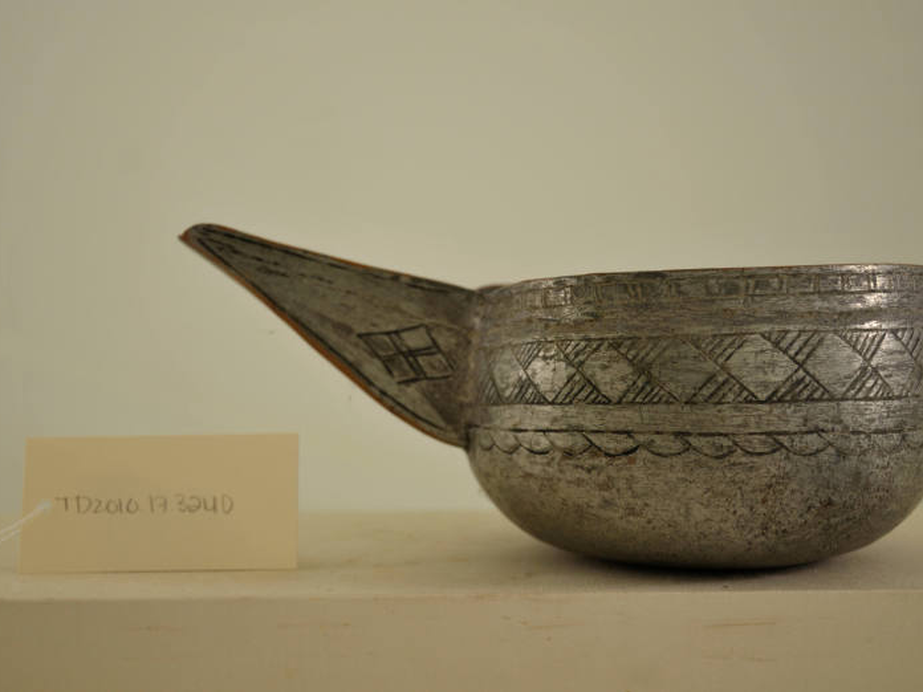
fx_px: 1413
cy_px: 341
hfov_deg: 36.2
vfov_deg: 27.5
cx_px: 489
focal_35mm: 53
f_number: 4.5
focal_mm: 32
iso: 200
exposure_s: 1/60
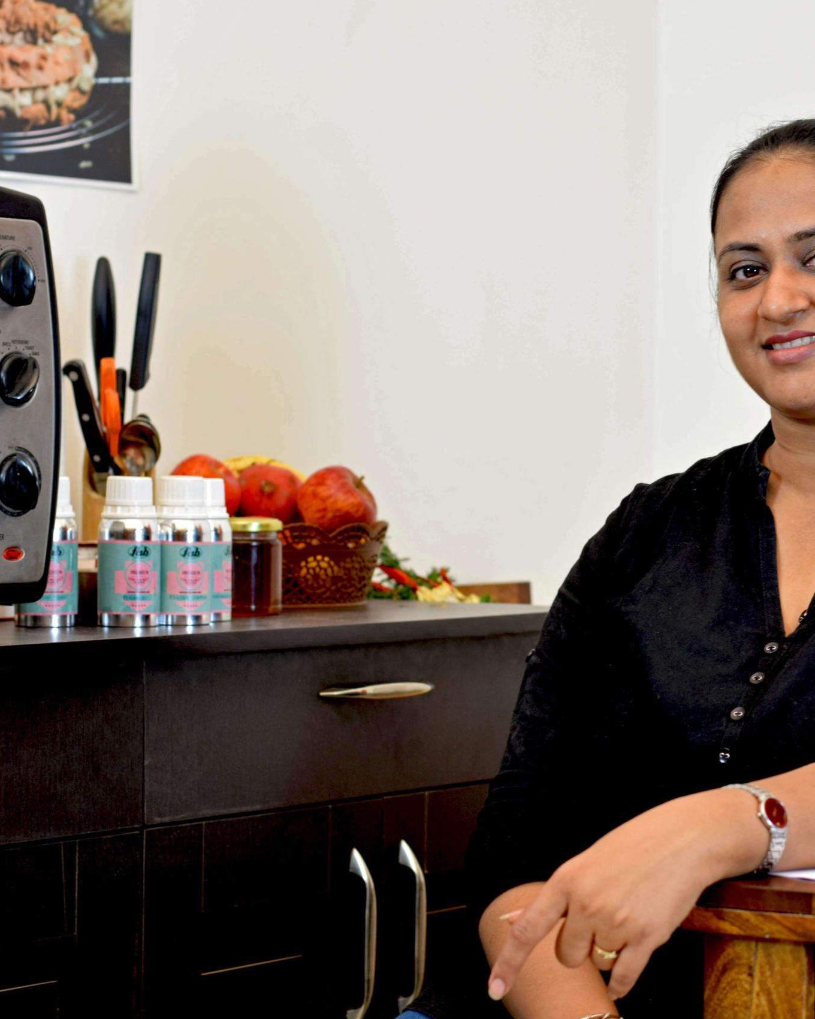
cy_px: 509
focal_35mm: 106
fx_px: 3196
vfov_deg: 18.1
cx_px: 744
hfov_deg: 14.4
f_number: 3.5
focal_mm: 50
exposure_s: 1/80
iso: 400
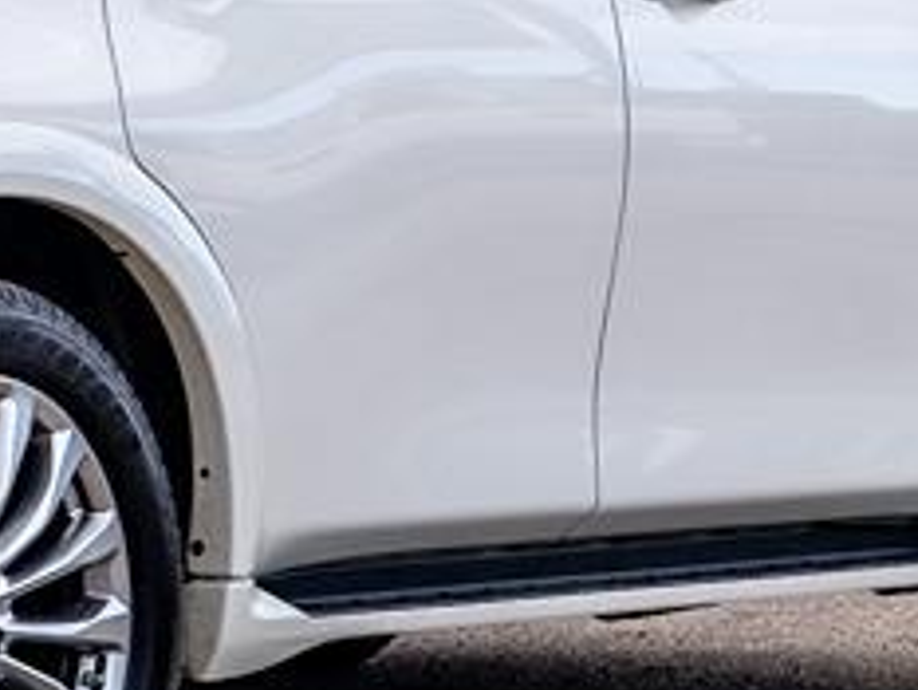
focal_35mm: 286
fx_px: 7588
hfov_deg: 6.9
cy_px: -410
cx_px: -256
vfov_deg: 5.2
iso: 100
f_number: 4.5
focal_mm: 51
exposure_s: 1/160
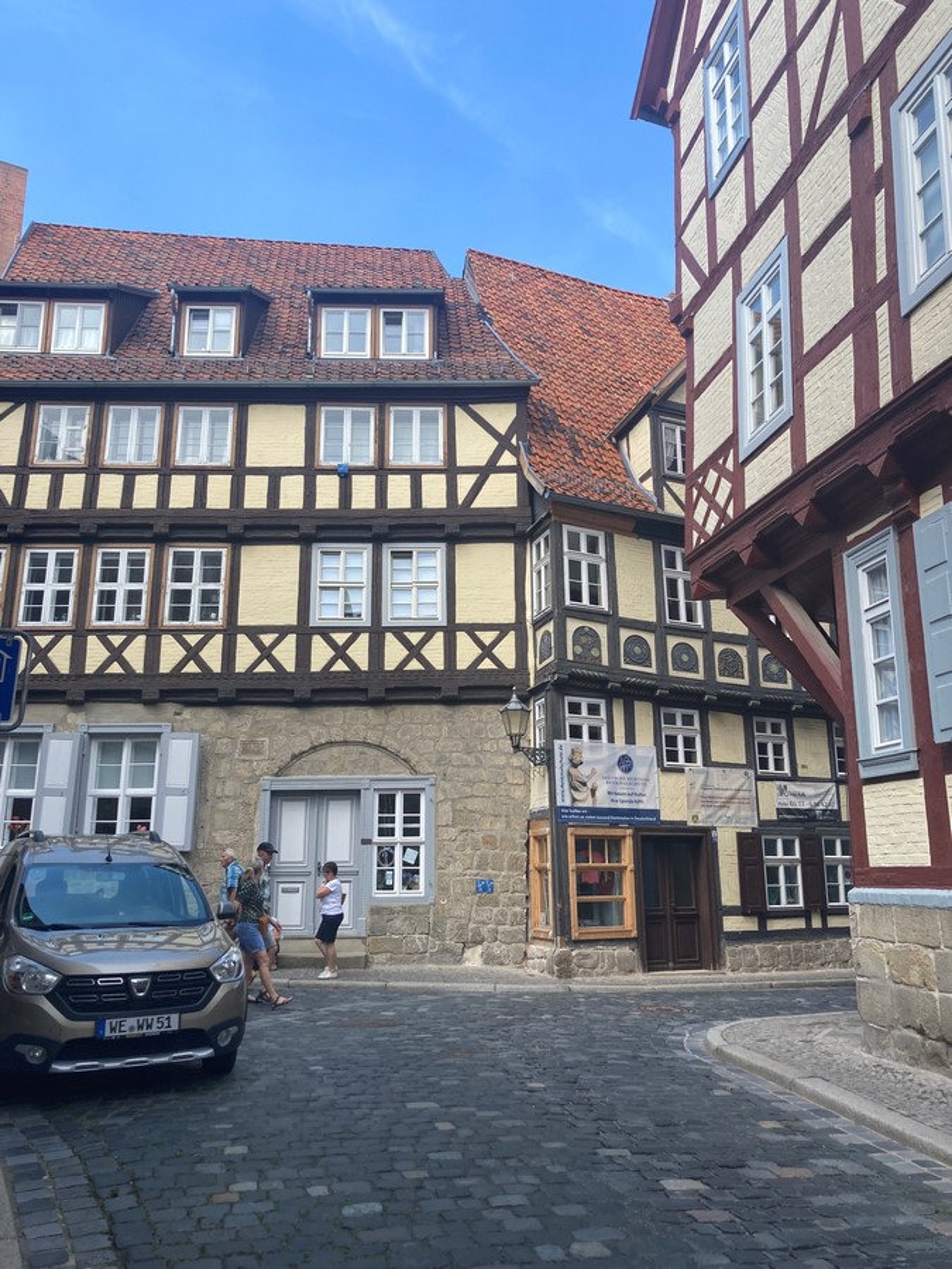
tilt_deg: +15.0
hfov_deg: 49.7
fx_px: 1027
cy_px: 634
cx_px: 476
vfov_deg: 63.4
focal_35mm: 28
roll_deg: -1.6
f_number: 1.8
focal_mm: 3.99
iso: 20
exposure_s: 1/571
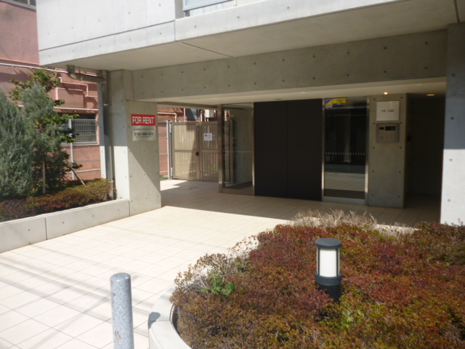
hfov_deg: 63.4
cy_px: 174
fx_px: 376
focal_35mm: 28
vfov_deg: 49.7
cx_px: 232
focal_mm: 5
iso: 100
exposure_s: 1/100
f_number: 9
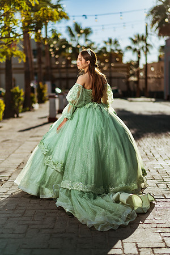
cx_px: 85
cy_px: 128
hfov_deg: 23.4
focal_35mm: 58
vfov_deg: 34.5
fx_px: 411
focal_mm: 58
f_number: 1.4
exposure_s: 1/8000
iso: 50
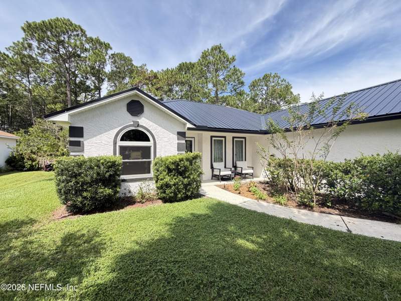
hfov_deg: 102.1
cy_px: 150
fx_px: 162
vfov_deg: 85.7
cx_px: 200
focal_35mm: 14
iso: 64
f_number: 2.2
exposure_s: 1/502
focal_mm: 2.22
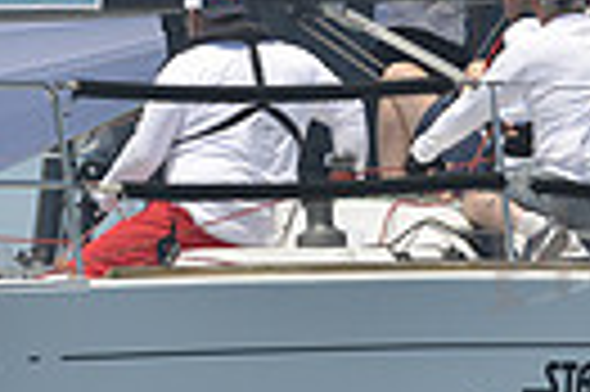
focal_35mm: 888
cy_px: 25
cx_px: 252
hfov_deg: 2.3
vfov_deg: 1.5
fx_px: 14535
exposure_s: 1/800
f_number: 9
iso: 280
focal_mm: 200
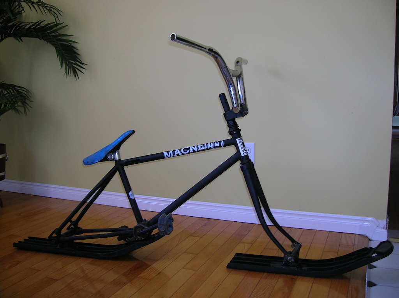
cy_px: 149
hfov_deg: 54.0
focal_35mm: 34
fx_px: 392
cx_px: 200
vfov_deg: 41.7
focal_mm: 5.7
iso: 50
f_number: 2.9
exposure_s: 1/30
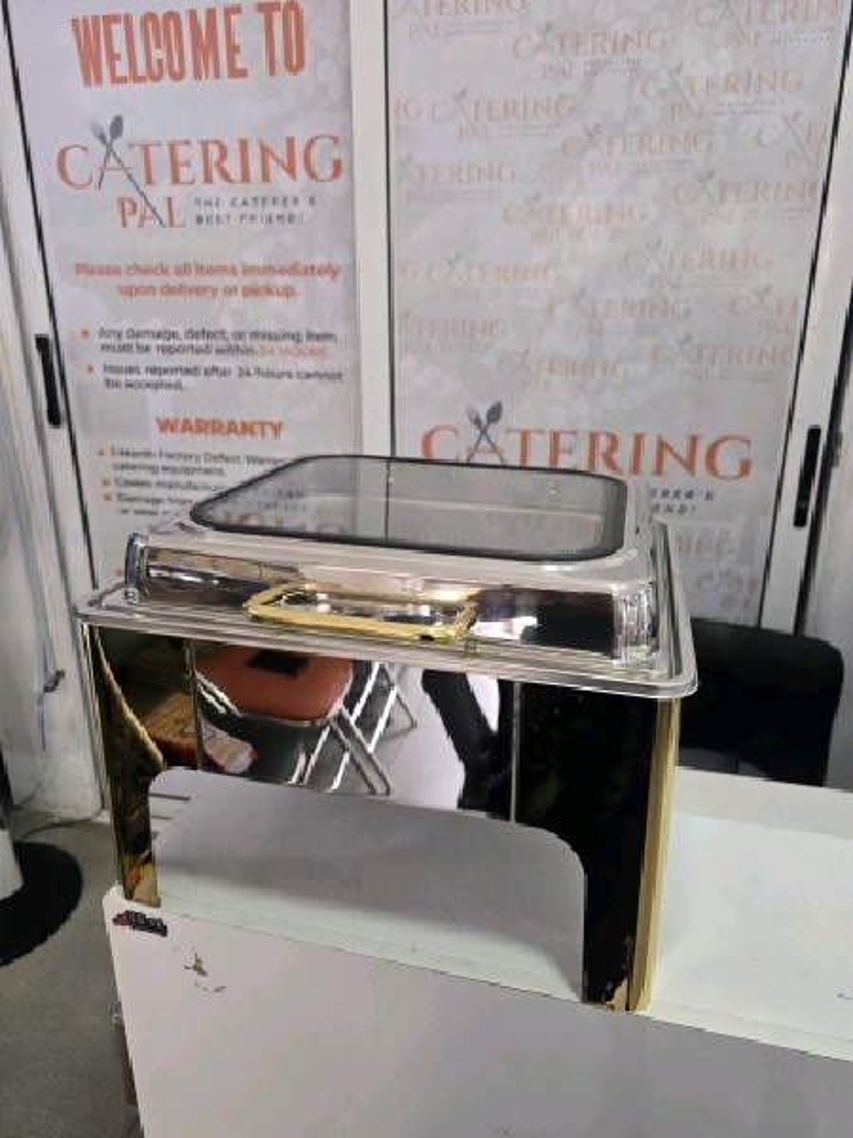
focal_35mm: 23
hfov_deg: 58.9
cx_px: 426
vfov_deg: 73.9
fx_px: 756
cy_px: 569
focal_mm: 6.3
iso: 250
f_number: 1.7
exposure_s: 1/101
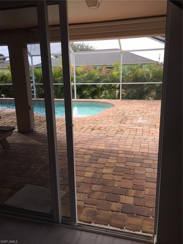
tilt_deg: -12.7
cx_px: 92
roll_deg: +1.7
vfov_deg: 61.7
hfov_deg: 48.2
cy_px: 122
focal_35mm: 29
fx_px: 204
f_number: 2.2
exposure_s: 1/460
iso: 25
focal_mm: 4.15
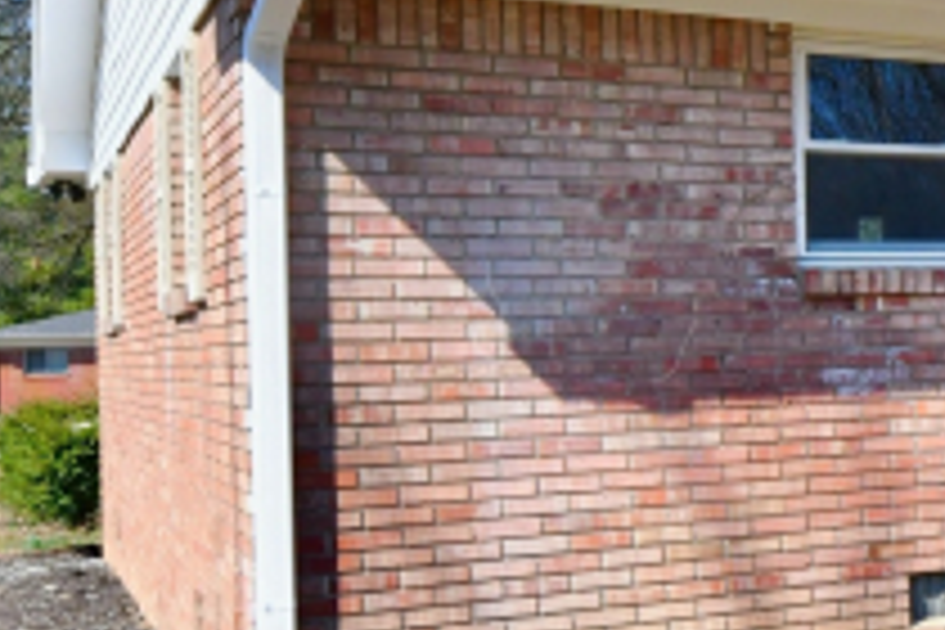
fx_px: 1312
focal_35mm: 50
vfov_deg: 27.0
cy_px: 351
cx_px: 1386
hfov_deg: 28.0
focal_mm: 14
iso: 640
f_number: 13
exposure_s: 1/640
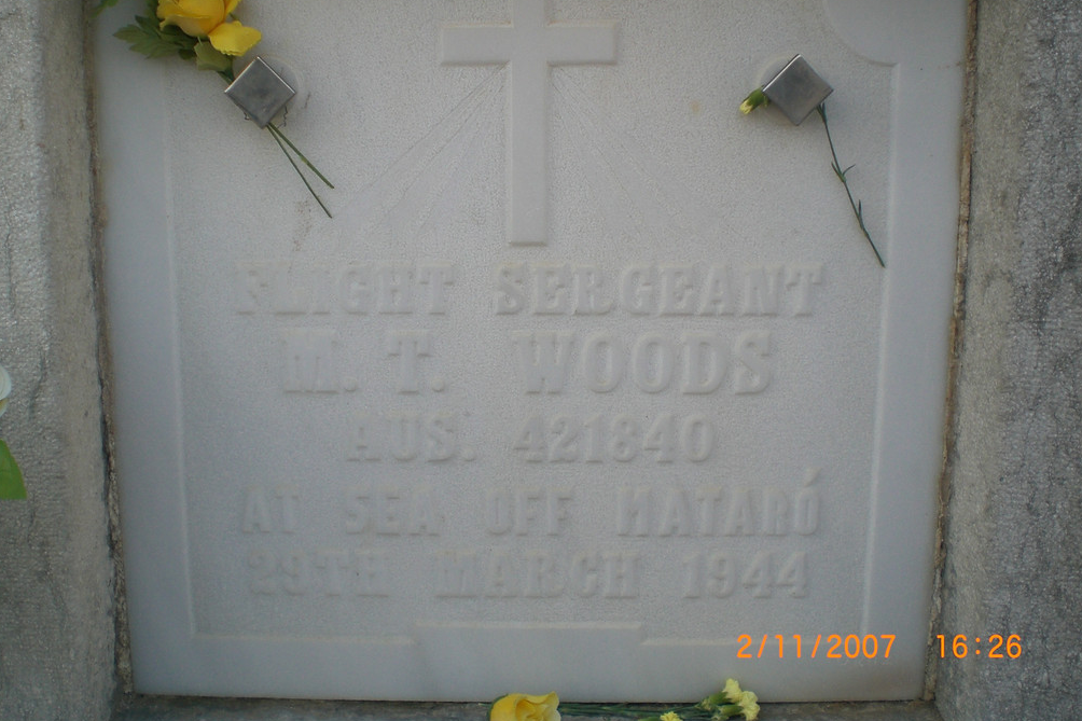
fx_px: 1262
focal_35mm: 42
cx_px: 517
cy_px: 303
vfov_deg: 31.8
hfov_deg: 46.4
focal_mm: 6.3
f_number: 3.1
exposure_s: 1/160
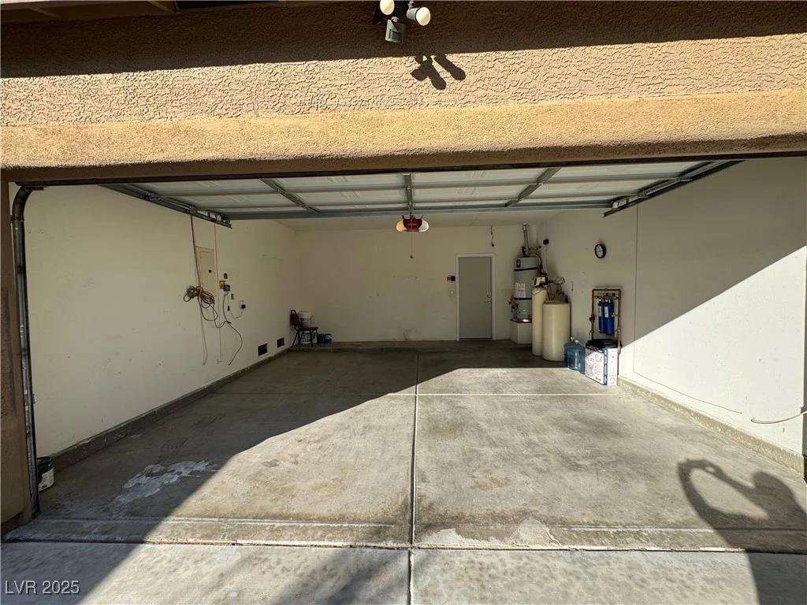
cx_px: 404
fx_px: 326
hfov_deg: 102.1
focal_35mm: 14
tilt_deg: -2.7
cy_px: 302
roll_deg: +0.6
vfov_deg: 85.7
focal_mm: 2.22
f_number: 2.2
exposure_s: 1/727
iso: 40
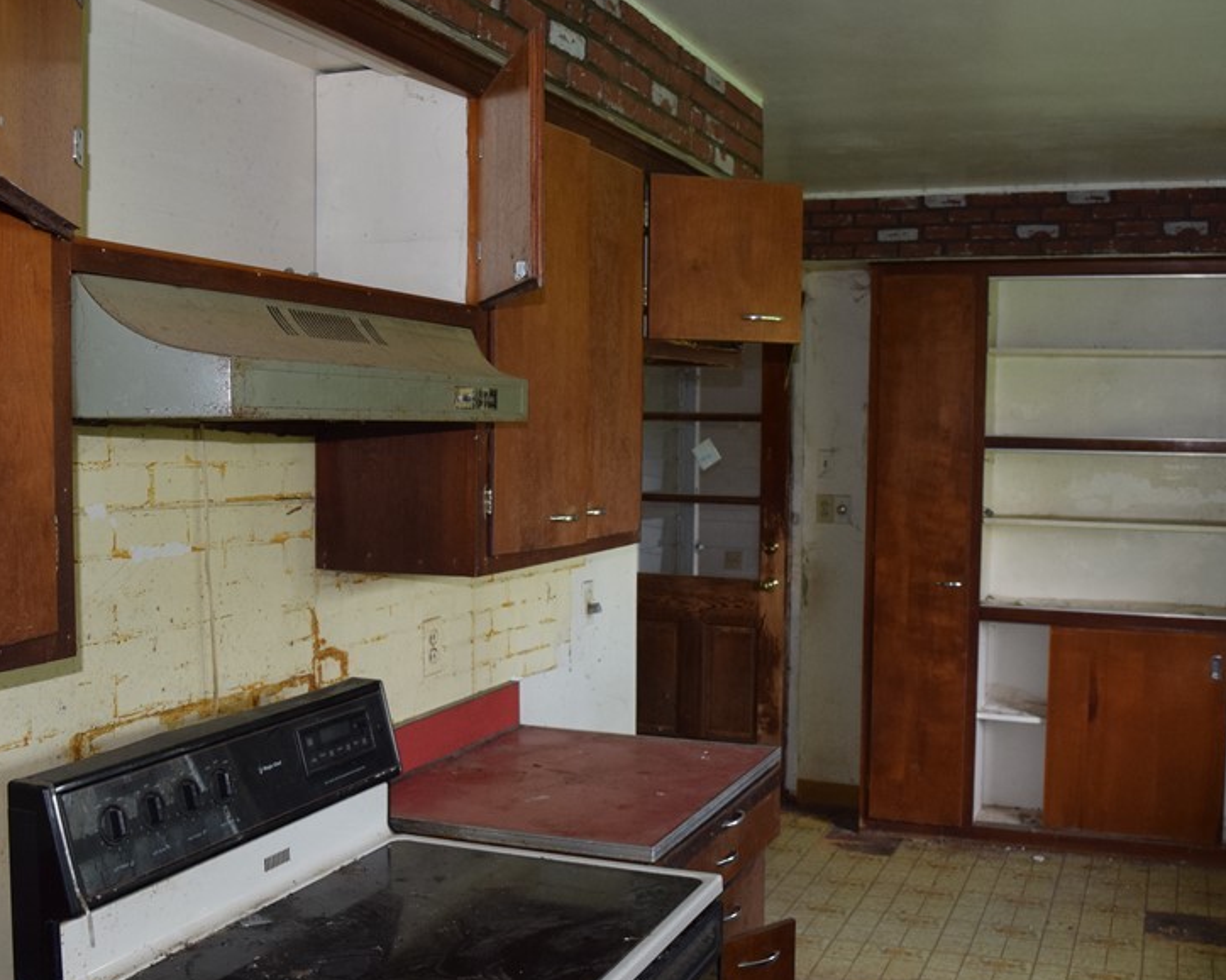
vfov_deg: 39.1
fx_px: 1379
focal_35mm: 38
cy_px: 531
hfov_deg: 47.8
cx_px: 686
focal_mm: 18
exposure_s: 1/80
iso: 800
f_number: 4.5
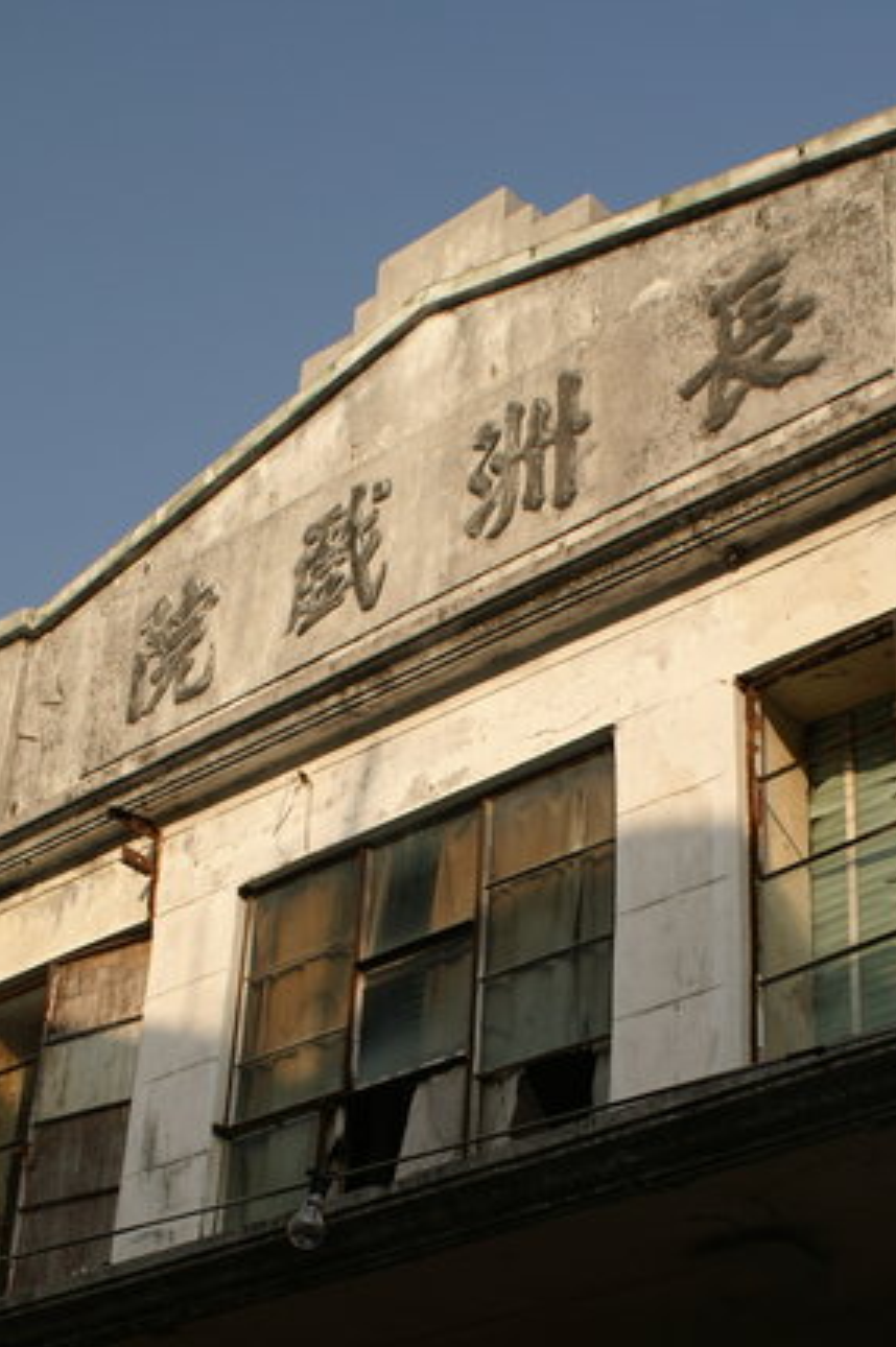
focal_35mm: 58
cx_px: 511
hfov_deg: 23.3
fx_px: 2169
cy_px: 921
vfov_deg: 34.1
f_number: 5
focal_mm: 26
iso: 200
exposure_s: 1/500
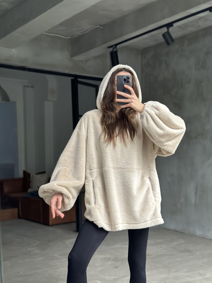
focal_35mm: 48
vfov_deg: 39.7
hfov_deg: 30.3
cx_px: 106
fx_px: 392
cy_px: 142
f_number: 1.78
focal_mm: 6.86
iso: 320
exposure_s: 1/60
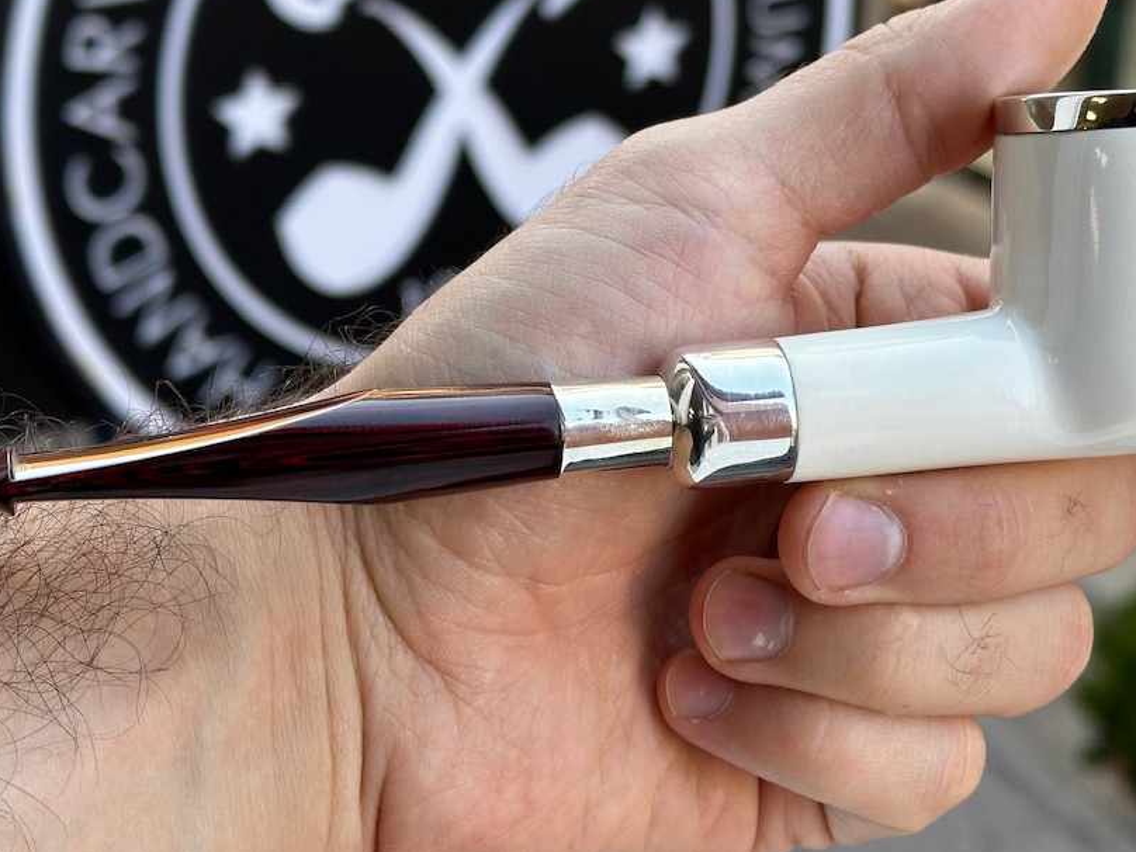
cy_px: 366
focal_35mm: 76
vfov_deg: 19.4
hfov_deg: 25.6
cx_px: 689
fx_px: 2494
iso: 50
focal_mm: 6.86
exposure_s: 1/215
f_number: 1.78
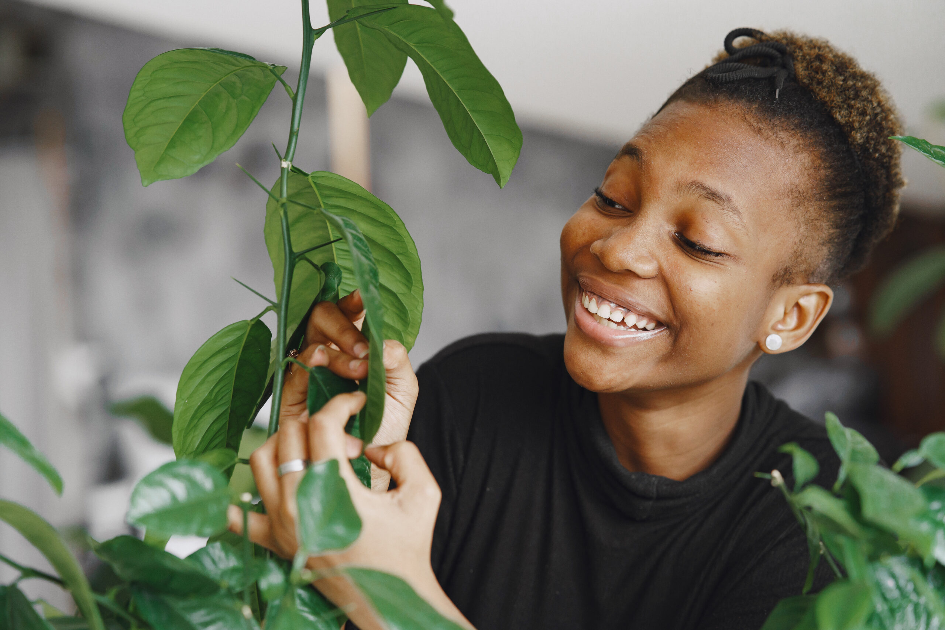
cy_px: 315
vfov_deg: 16.1
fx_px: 2231
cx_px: 472
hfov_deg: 23.9
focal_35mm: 85
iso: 640
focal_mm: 85
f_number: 2.8
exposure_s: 1/640
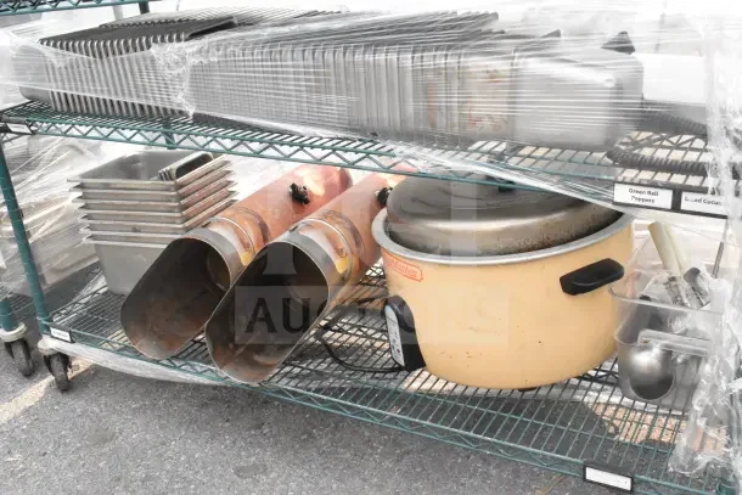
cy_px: 248
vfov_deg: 36.9
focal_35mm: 36
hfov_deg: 53.1
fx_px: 742
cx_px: 371
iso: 6400
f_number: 16
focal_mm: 24
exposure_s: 1/1000
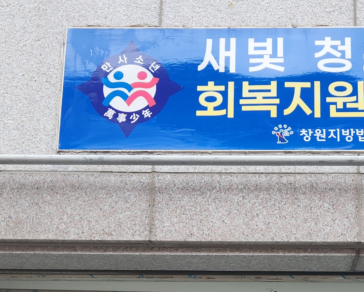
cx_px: 248
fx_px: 765
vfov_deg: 20.9
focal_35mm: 71
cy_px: 285
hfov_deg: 26.6
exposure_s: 1/180
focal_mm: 5.4
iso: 64
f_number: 1.8
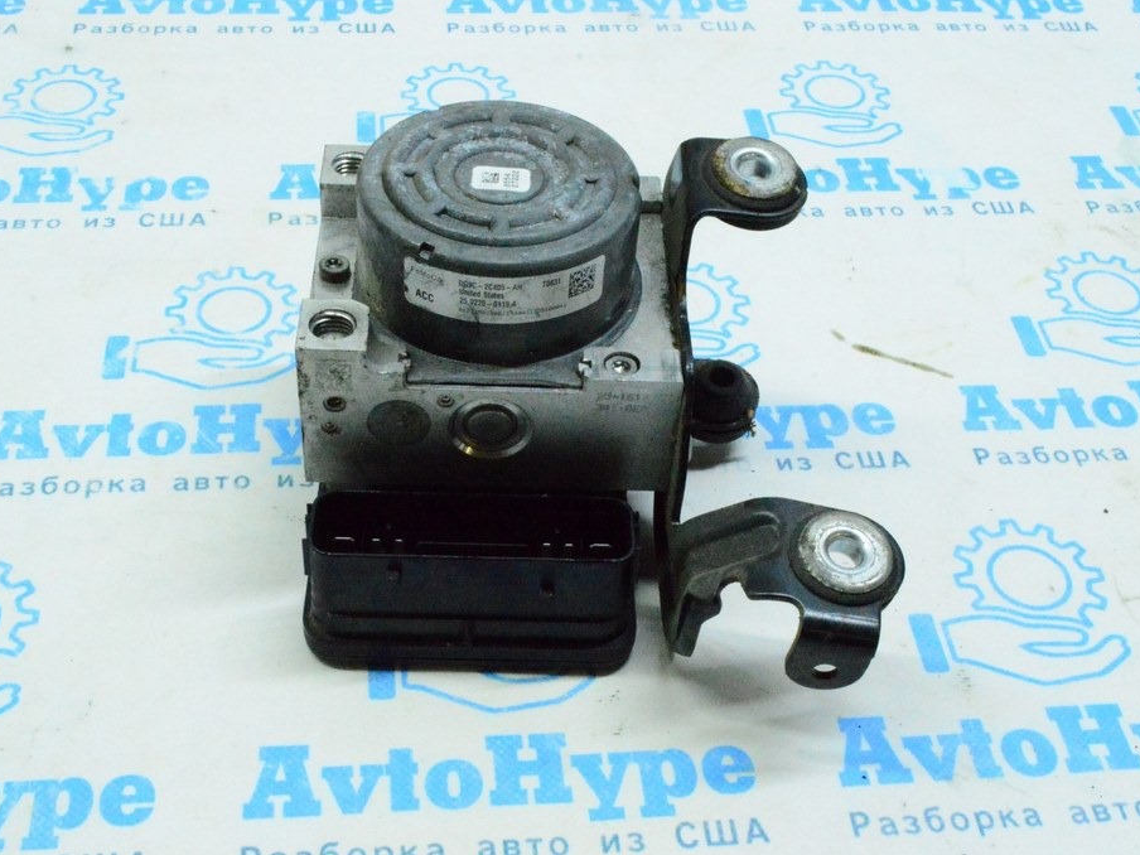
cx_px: 508
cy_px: 428
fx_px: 1614
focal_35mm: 49
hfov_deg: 38.9
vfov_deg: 29.7
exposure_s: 1/50
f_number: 29
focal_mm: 30
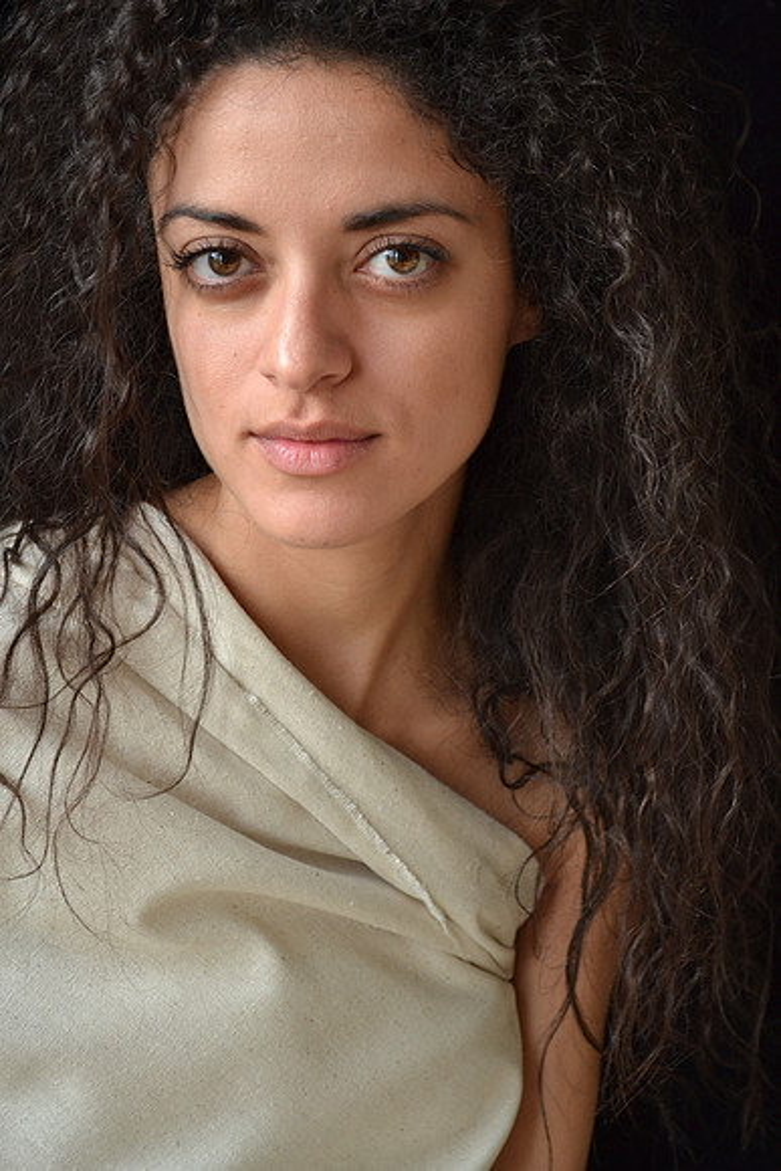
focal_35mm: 69
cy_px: 586
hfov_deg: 19.7
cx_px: 390
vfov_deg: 29.2
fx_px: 2244
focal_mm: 46
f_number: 5.3
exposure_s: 1/40
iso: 400
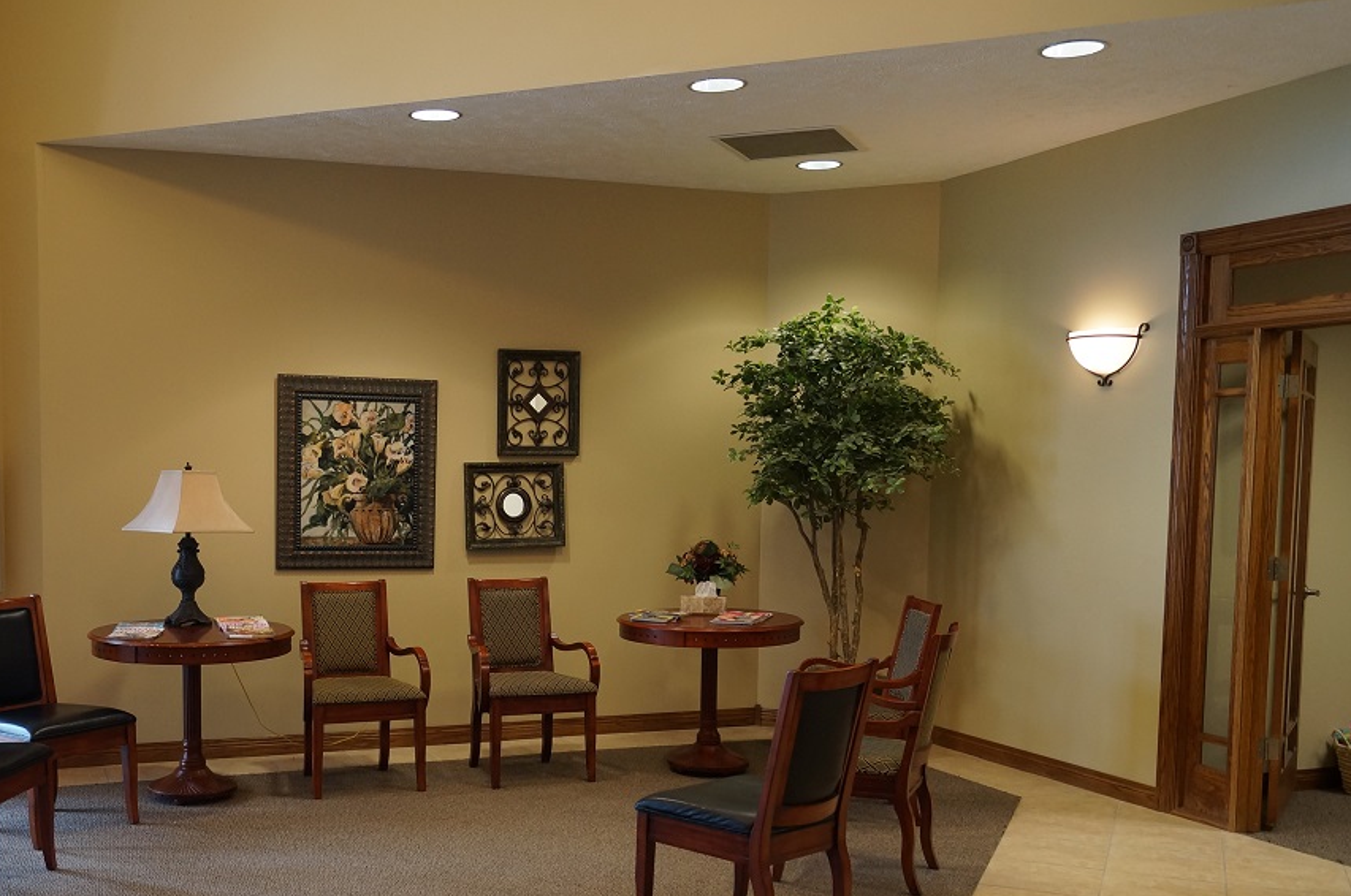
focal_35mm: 38
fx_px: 1424
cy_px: 579
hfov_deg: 50.2
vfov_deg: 34.7
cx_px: 505
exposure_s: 1/60
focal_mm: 18
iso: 500
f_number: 4
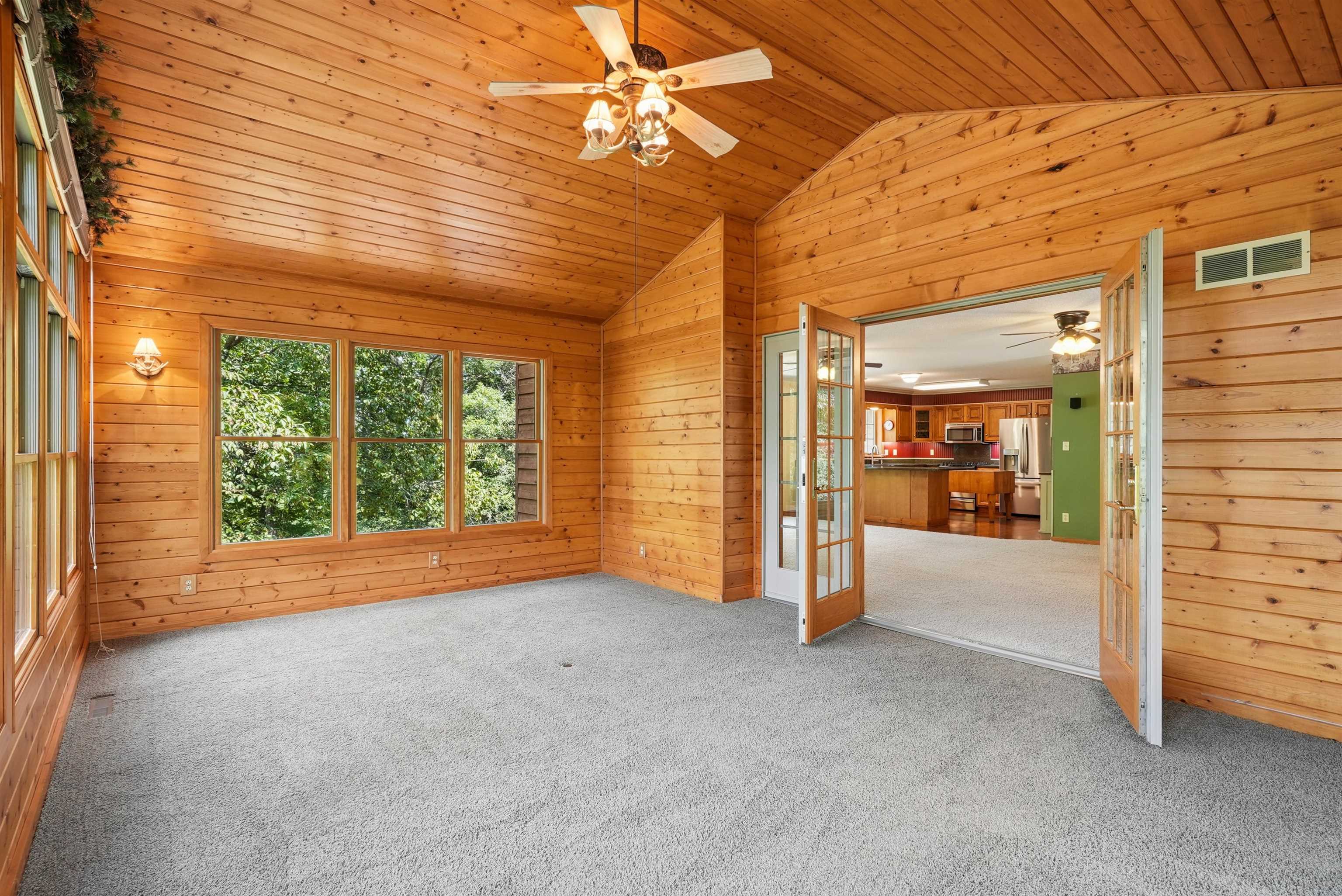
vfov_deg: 70.5
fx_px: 634
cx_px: 671
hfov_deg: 93.3
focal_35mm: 17
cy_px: 448
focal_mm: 17
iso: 400
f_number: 9
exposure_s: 1/10
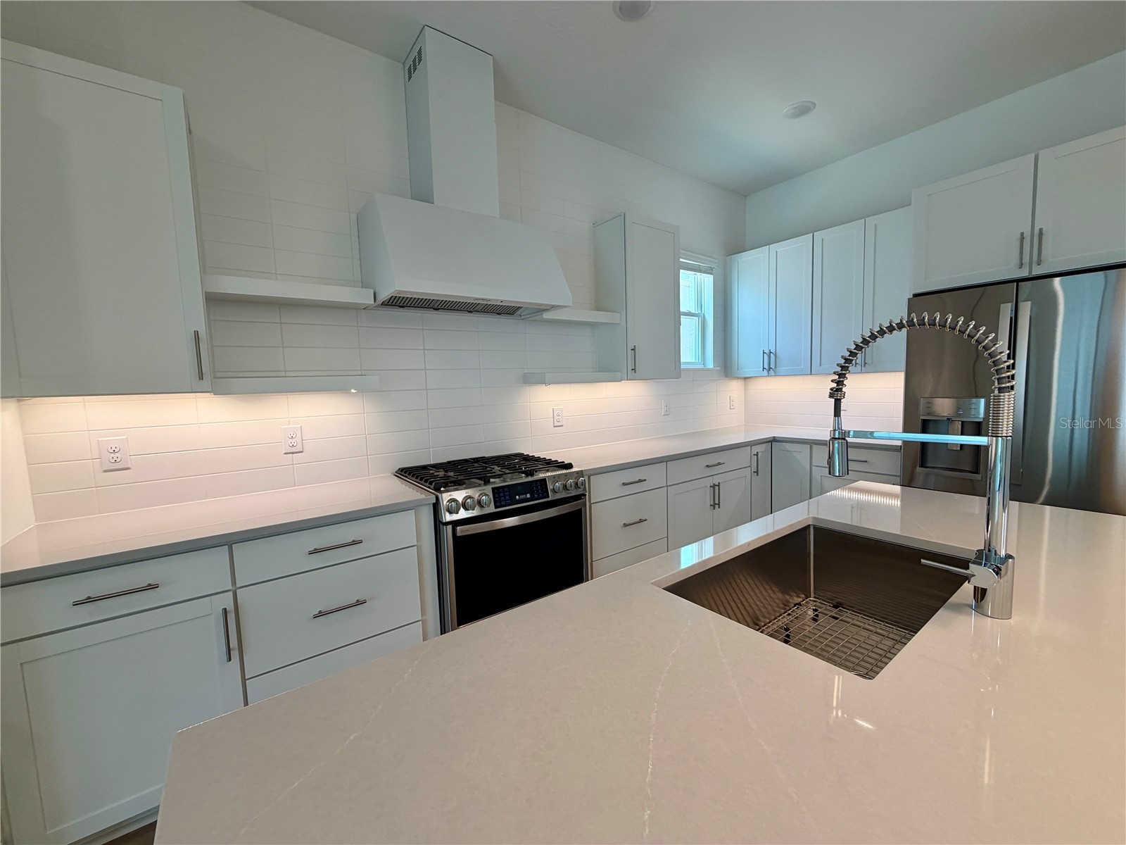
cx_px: 563
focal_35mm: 14
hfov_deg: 102.1
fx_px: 455
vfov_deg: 85.7
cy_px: 422
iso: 100
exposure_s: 1/120
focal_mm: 2.22
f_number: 2.2
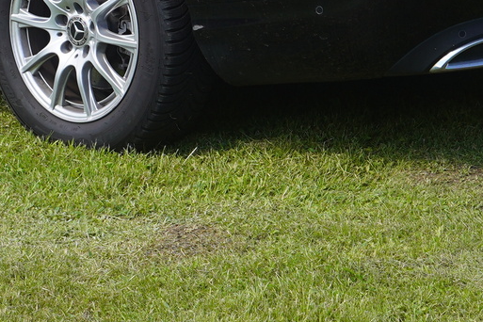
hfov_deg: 8.8
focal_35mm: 234
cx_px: 82
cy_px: -144
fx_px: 3139
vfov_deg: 5.8
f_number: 6.3
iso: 100
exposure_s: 1/125
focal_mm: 50
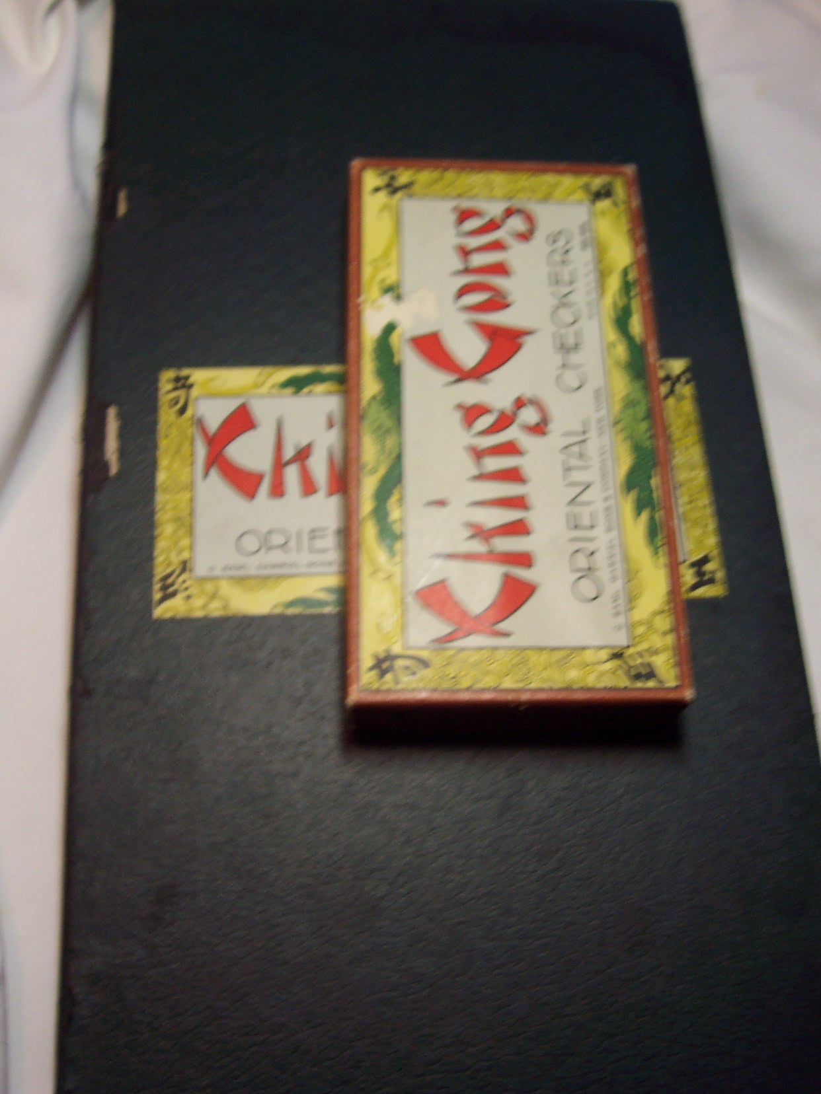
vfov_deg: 50.1
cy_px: 547
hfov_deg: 38.7
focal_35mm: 37
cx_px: 410
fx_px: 1170
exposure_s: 1/30
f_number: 2.8
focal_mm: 5.6
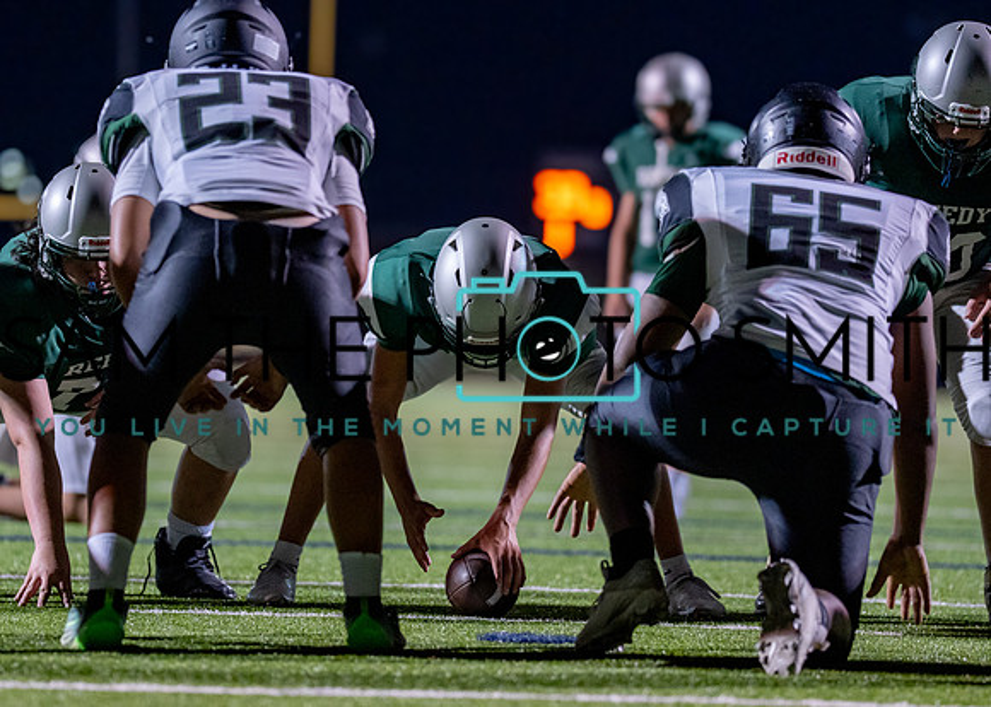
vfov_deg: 6.6
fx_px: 6091
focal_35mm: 216
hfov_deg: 9.3
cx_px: 463
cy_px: 344
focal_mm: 135
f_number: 1.8
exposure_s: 1/1000
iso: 1600
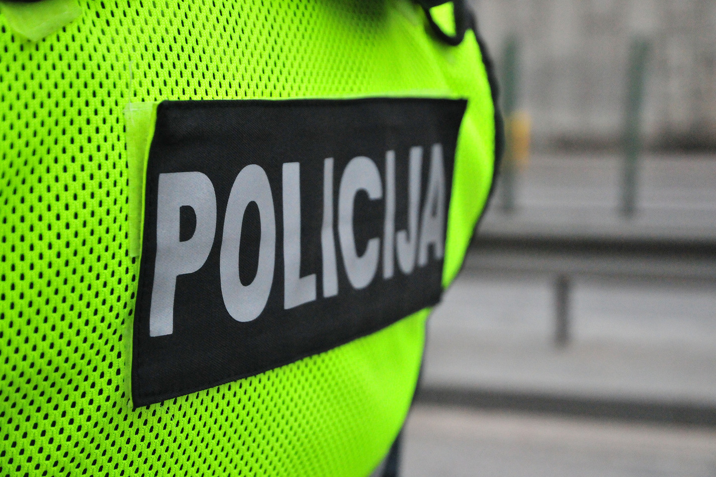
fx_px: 1432
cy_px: 238
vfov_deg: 18.9
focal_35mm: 72
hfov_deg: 28.1
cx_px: 358
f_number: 5
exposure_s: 1/200
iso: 2500
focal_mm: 48
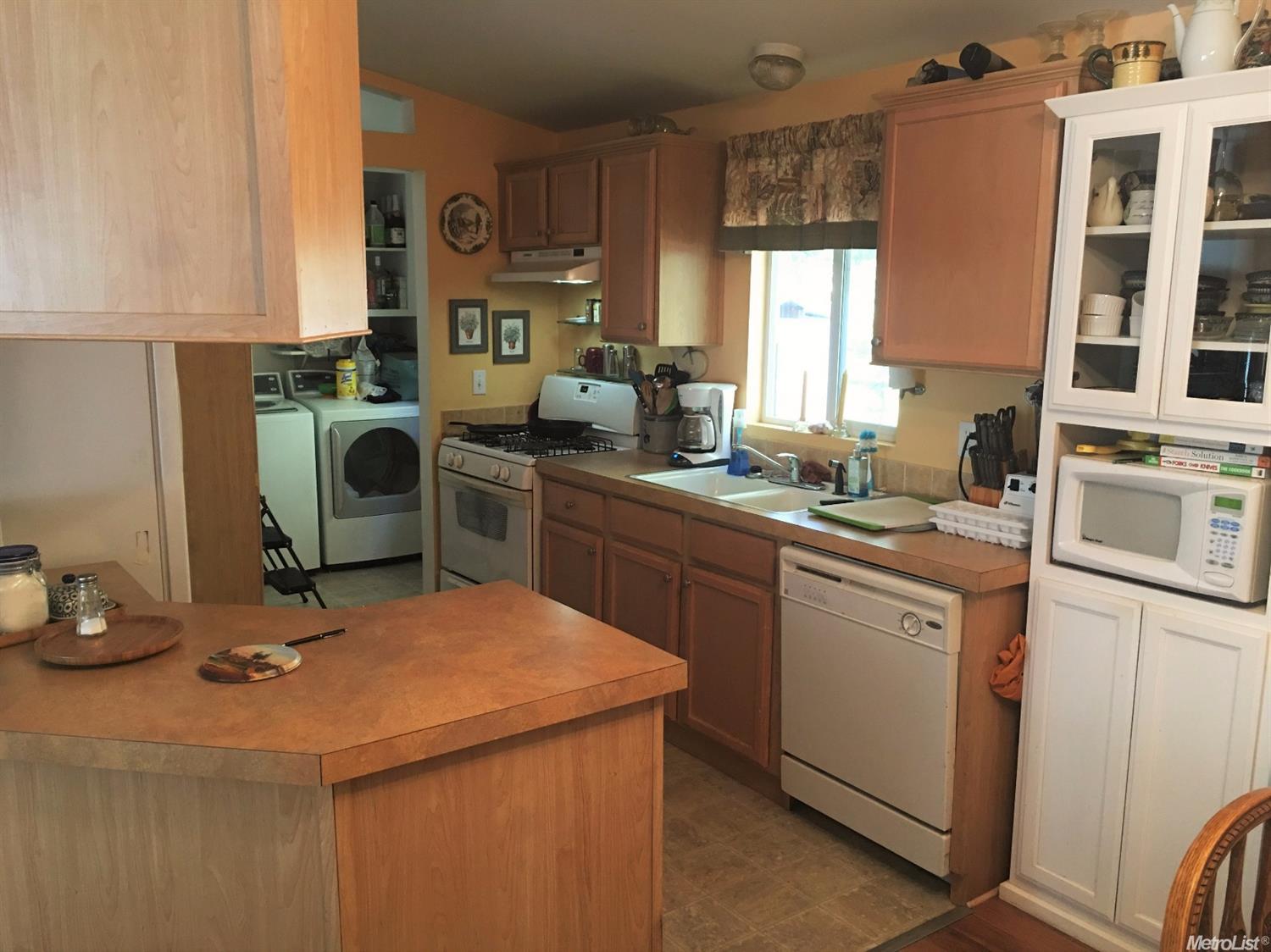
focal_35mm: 29
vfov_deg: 48.2
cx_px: 636
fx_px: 1064
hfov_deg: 61.7
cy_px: 476
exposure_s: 1/15
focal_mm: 4.15
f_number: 2.2
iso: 80
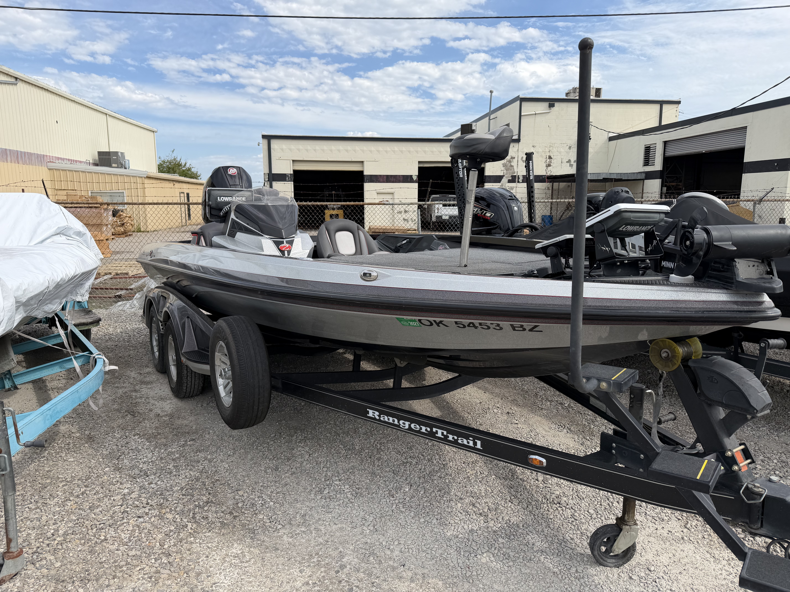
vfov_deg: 56.8
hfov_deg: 71.6
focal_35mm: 24
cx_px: 395
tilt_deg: -8.9
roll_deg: +0.3
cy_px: 296
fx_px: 548
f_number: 1.78
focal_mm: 6.76
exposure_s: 1/3584
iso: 80
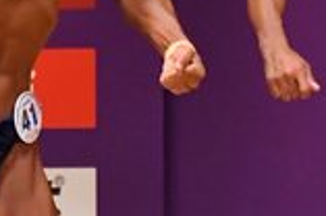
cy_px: 106
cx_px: 155
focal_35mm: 1334
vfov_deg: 1.0
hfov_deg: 1.5
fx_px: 12056
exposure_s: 1/400
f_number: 5.6
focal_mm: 180
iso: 5000
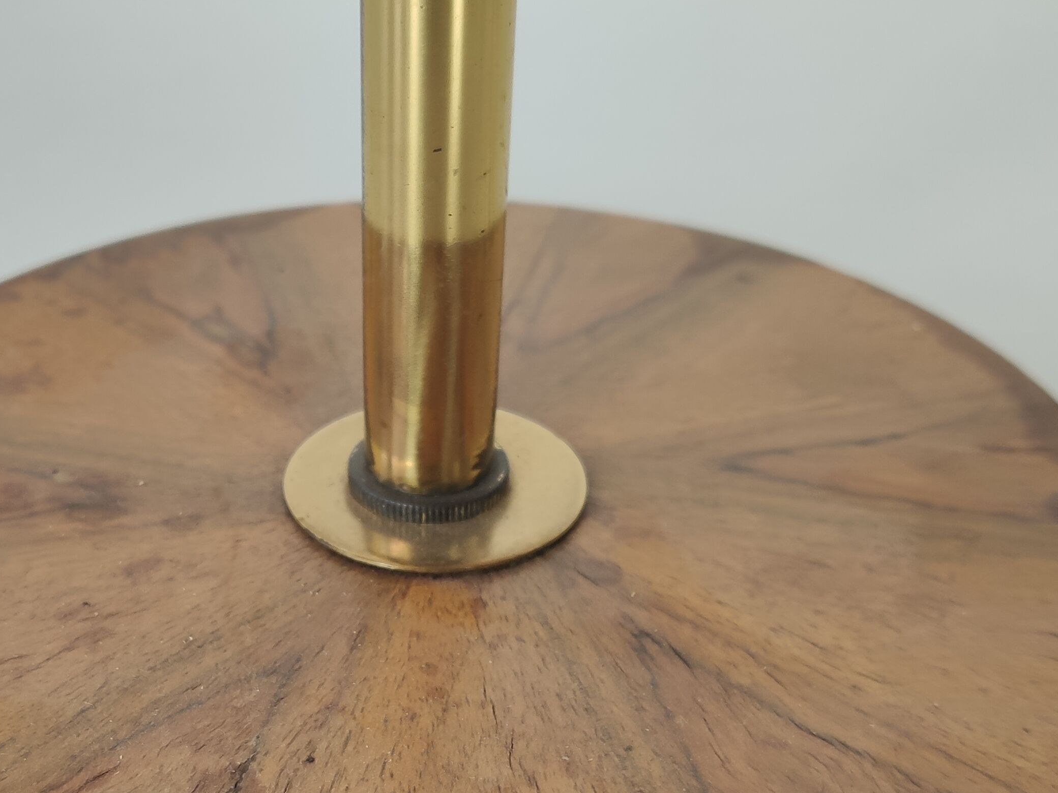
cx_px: 370
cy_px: 556
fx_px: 1528
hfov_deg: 37.8
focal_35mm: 50
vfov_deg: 28.8
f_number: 1.75
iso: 126
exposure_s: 1/100
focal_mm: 4.75
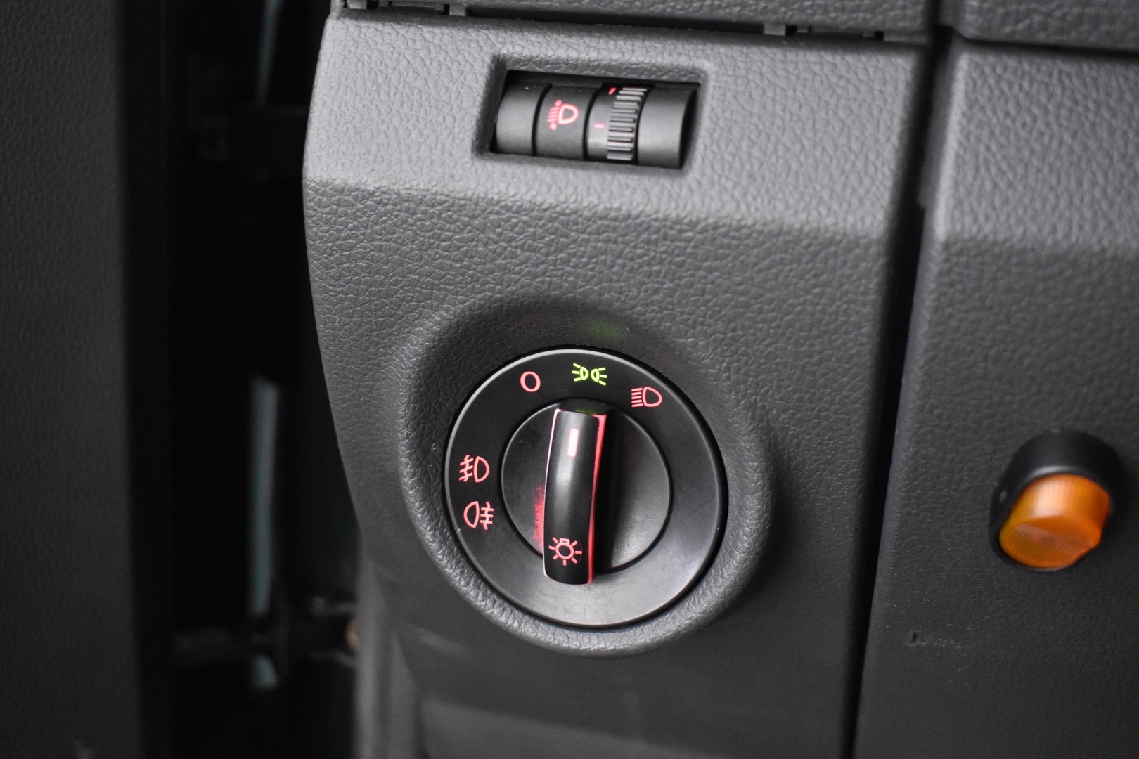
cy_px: 380
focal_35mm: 44
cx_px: 570
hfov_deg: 45.0
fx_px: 1376
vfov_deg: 30.8
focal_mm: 29
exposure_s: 1/15
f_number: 4.2
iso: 3200
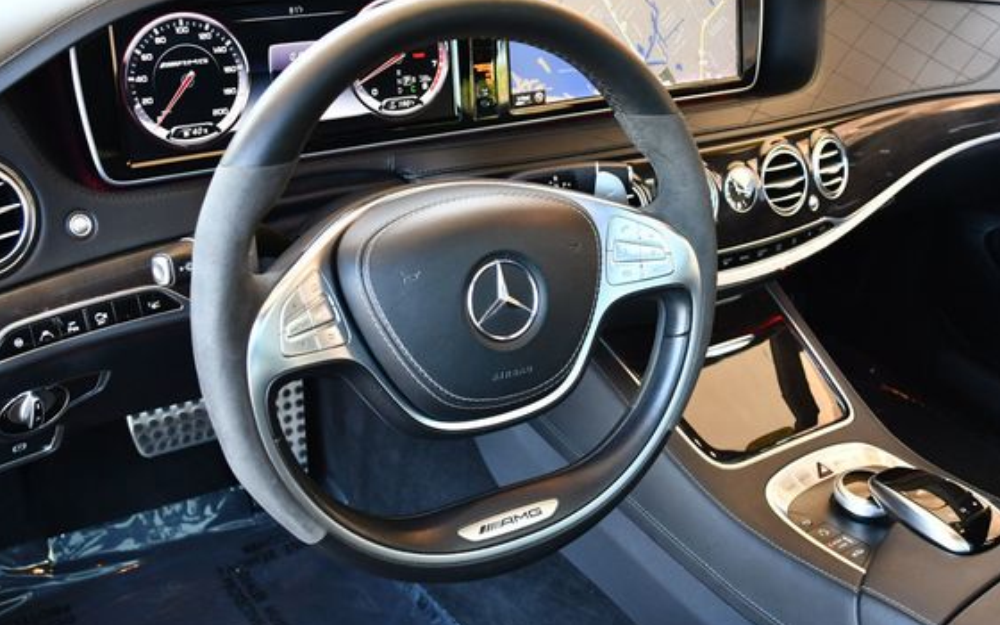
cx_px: 498
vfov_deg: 30.5
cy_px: 275
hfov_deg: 47.2
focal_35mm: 42
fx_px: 1145
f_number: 3.5
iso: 900
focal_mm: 18
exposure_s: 1/125
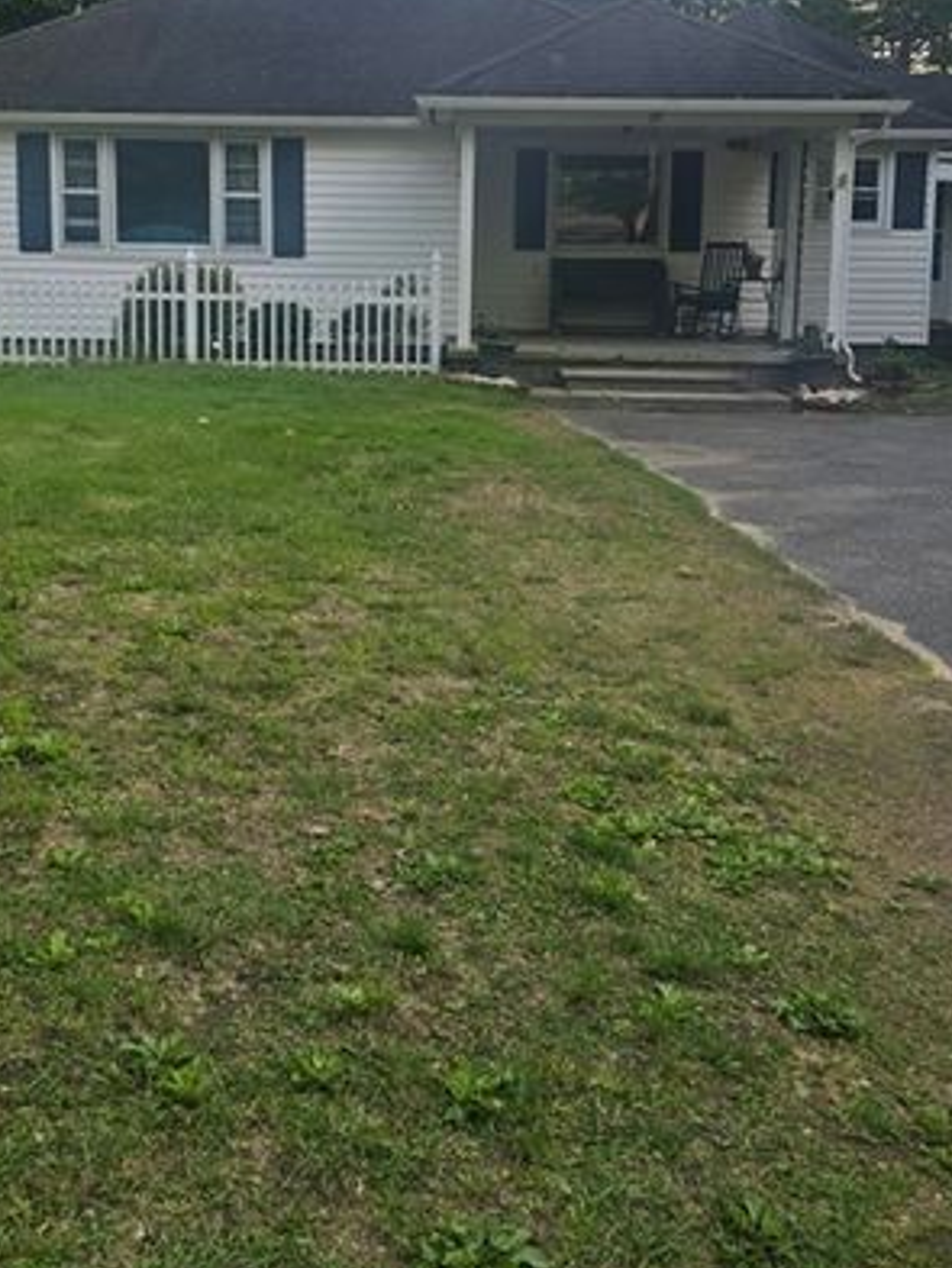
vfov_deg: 46.7
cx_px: 423
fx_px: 1429
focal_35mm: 39
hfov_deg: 36.8
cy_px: 376
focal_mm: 6.3
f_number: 1.7
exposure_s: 1/224
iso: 12
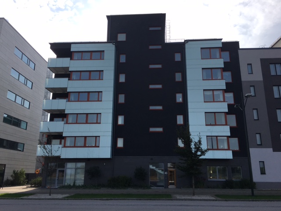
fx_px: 235
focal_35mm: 29
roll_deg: -0.1
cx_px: 140
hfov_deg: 61.7
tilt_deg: +14.6
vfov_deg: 48.2
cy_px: 106
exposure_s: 1/1923
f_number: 2.2
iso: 25
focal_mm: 4.15
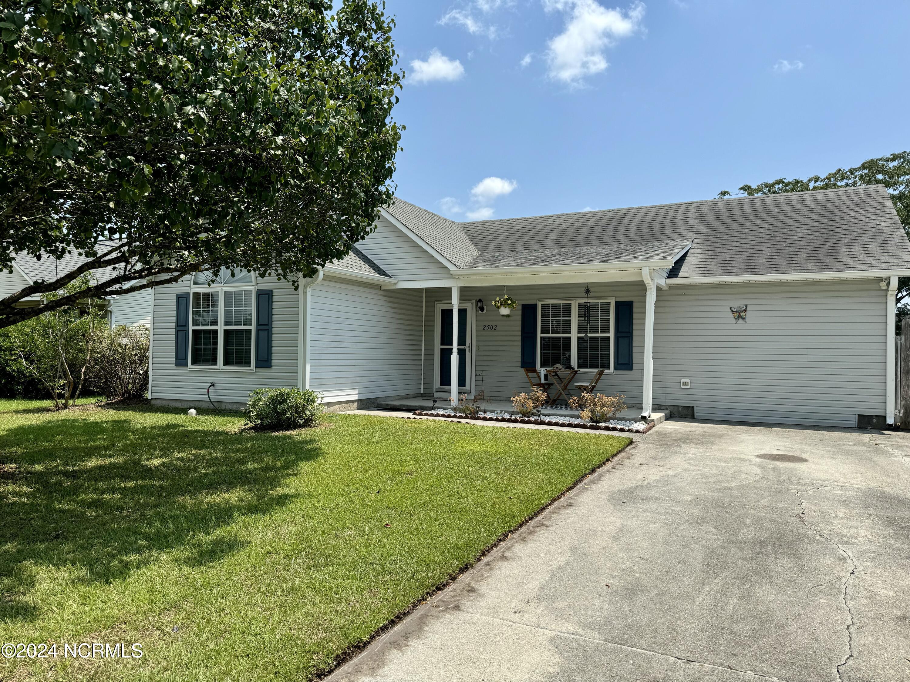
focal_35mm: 24
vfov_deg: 56.8
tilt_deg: +2.7
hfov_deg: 71.6
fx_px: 631
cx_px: 455
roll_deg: -0.5
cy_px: 341
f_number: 1.78
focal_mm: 6.76
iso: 80
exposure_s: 1/4950
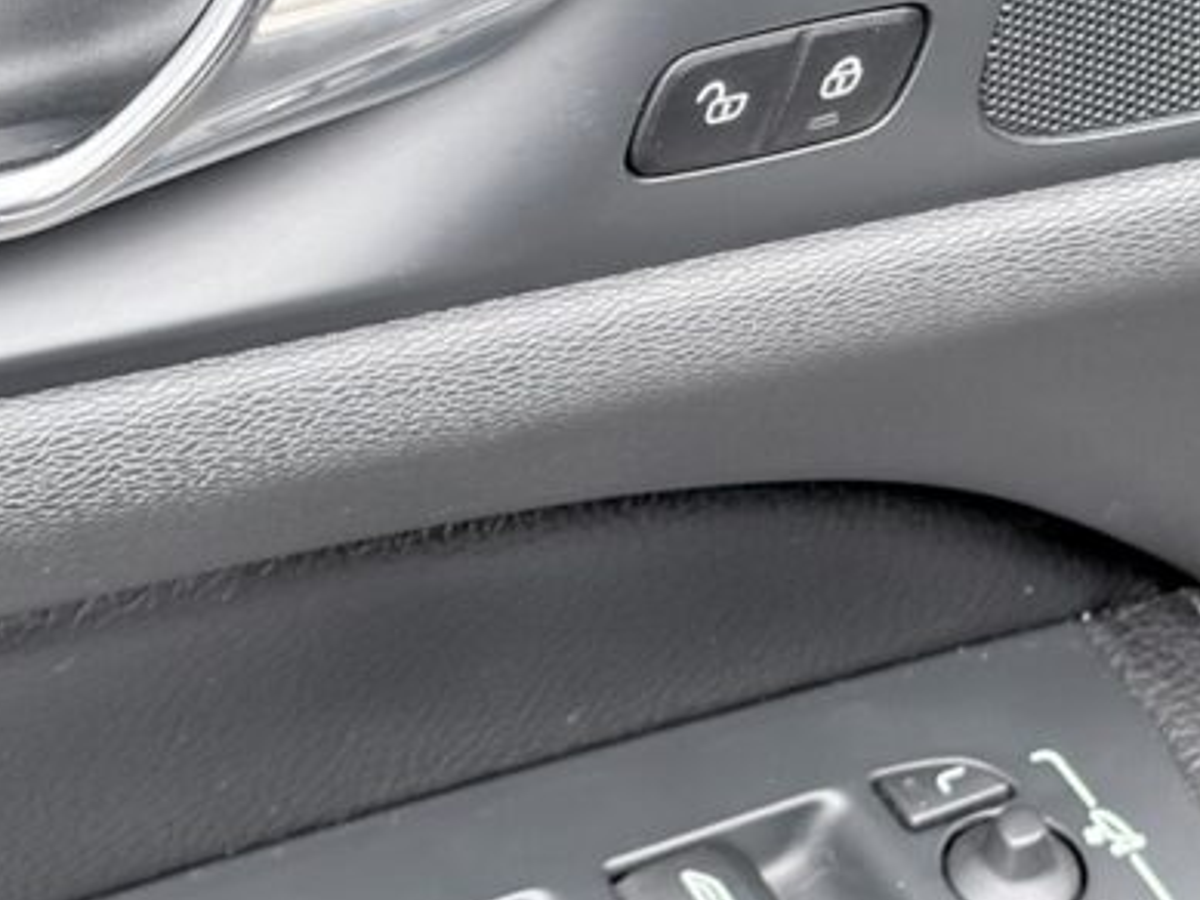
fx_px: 4751
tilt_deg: -41.3
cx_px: 814
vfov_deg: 10.8
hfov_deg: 14.4
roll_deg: +6.2
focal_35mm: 137
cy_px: 382
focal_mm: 5.96
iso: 200
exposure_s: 1/40
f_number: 1.6
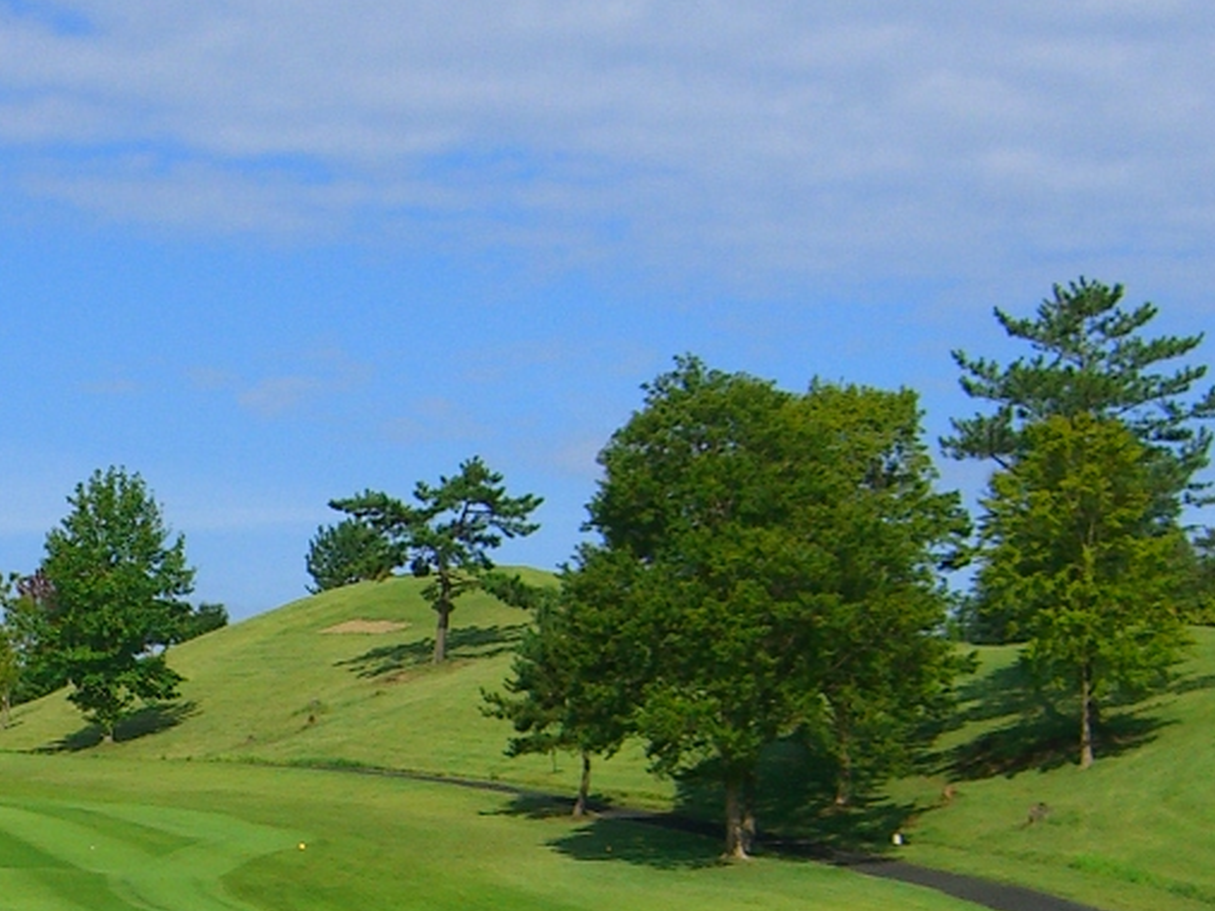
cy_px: 916
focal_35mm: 120
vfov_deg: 12.2
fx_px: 4211
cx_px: 41
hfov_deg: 16.1
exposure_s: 1/250
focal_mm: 7.9
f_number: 8
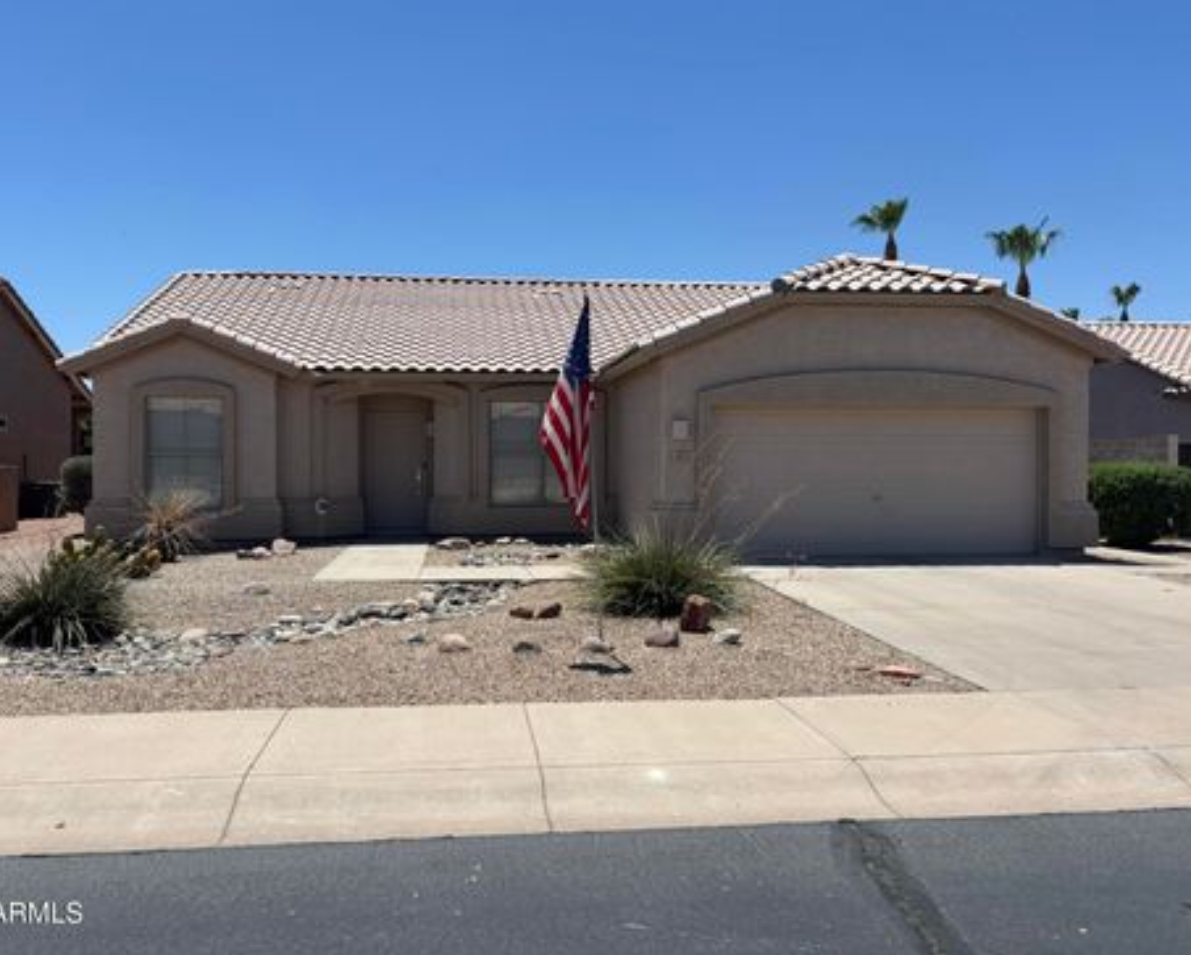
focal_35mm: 28
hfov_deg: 62.2
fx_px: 988
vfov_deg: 51.6
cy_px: 464
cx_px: 573
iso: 50
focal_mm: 5.96
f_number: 1.6
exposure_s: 1/5348
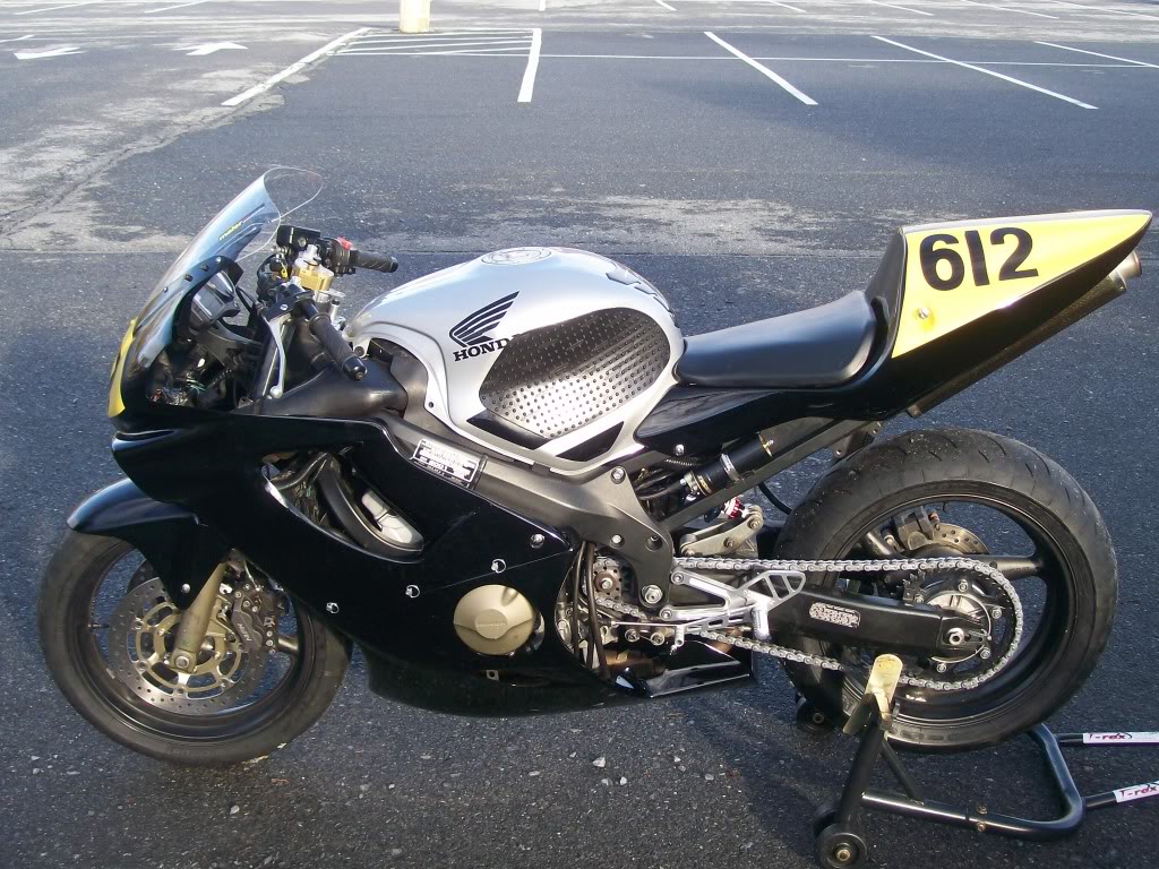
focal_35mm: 45
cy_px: 434
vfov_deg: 32.2
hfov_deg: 42.1
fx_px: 1507
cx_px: 580
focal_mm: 7.6
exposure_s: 1/175
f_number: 3
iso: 80
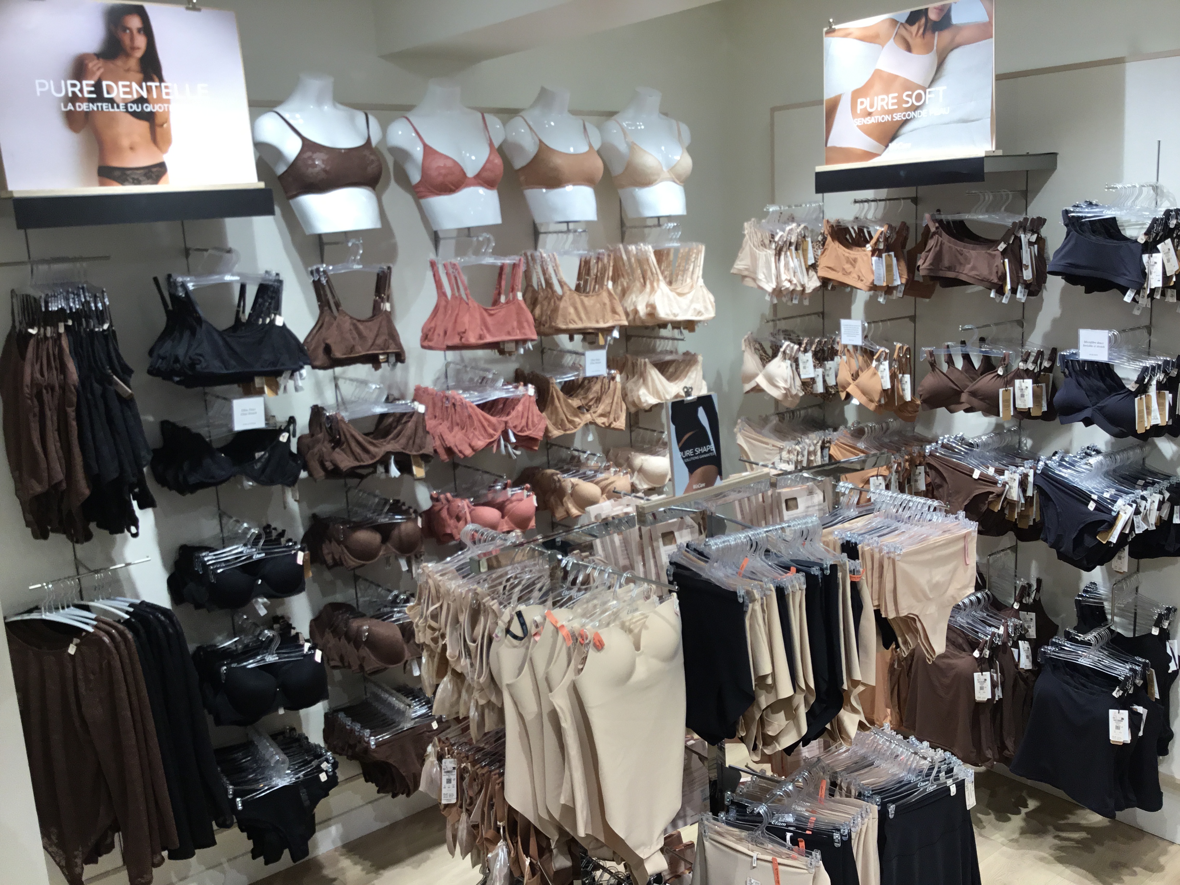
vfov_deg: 45.4
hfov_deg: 58.4
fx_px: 1057
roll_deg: +3.0
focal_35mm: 31
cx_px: 590
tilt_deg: -11.9
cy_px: 442
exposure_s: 1/50
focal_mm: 3.3
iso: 32
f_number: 2.4
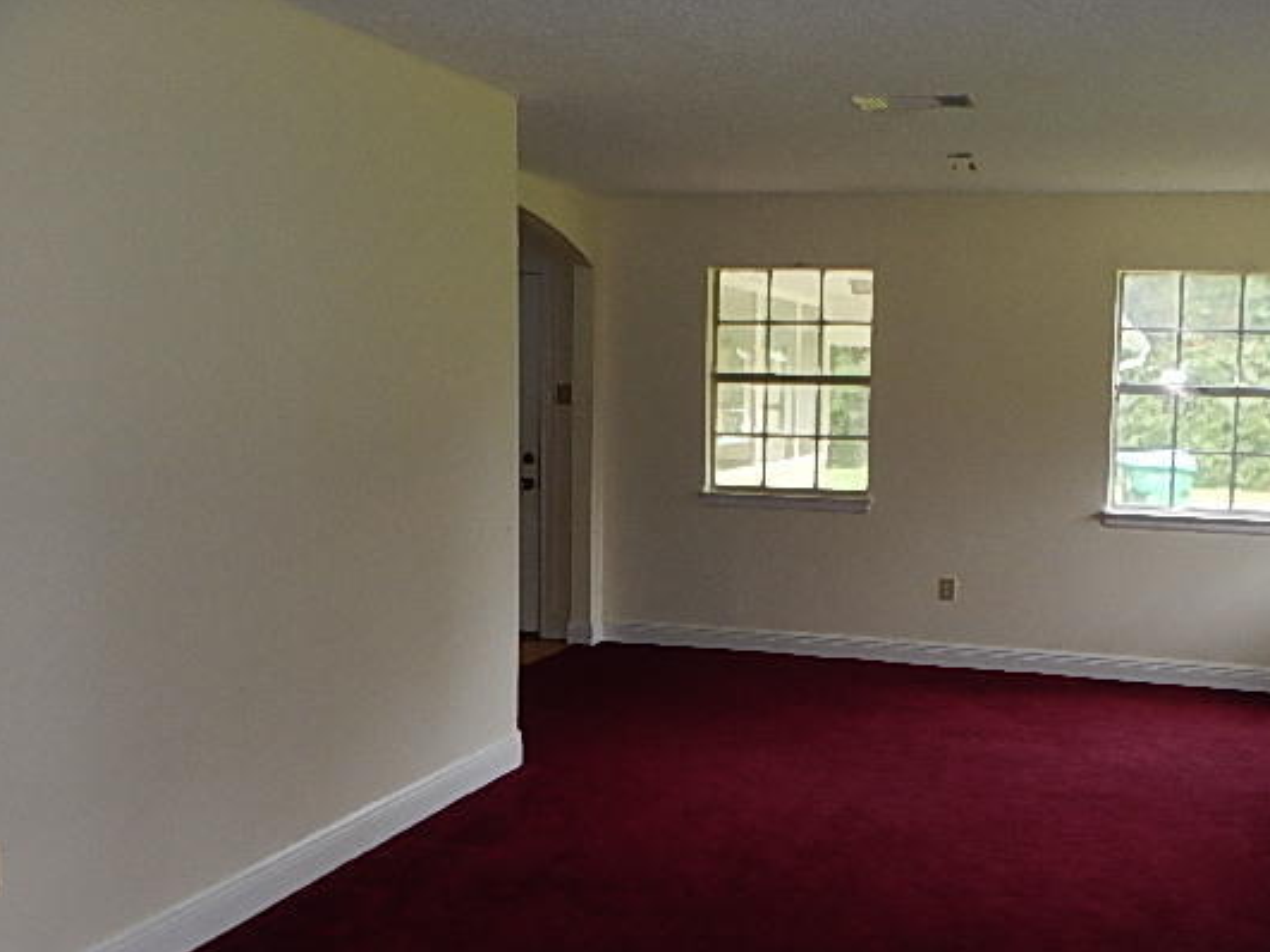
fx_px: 1504
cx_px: 756
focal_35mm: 41
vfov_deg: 35.1
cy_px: 533
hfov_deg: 45.6
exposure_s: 1/30
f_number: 4.2
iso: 200
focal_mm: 6.1
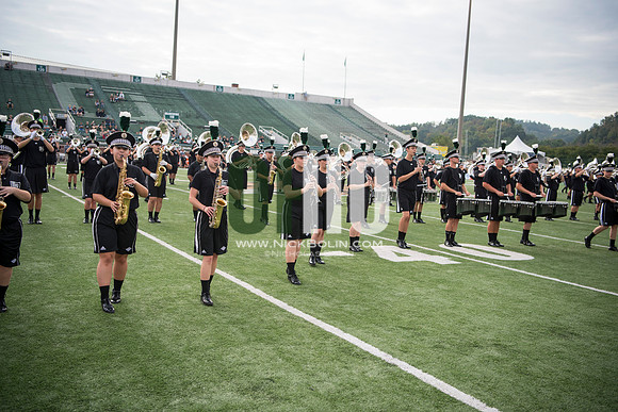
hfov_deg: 53.1
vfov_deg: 36.9
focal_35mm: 36
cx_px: 309
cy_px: 206
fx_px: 618
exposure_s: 1/2000
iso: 400
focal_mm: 36
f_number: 2.8
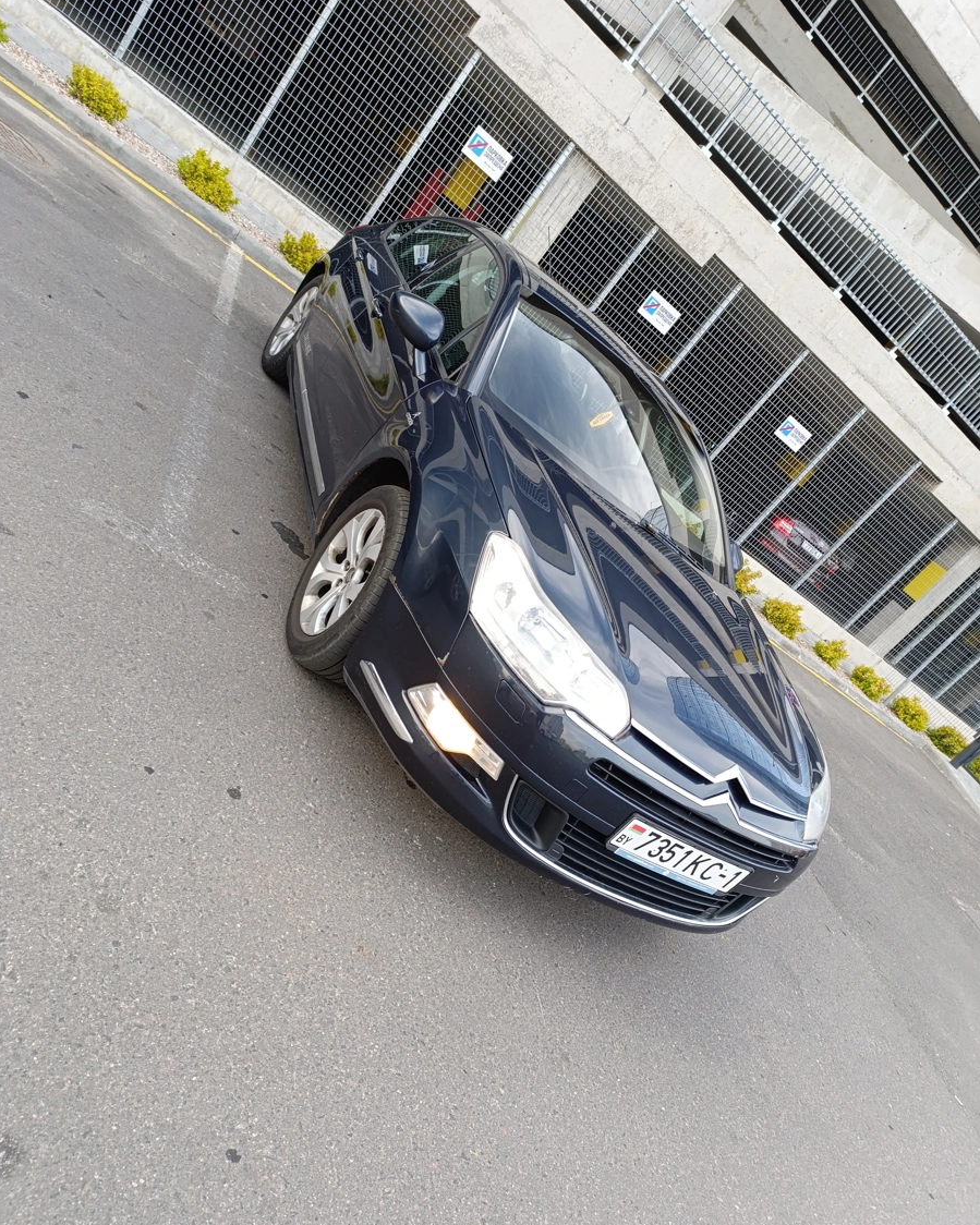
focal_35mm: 24
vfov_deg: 70.3
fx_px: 870
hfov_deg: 58.8
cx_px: 489
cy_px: 631
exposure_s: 1/100
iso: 400
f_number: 1.6
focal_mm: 6.14
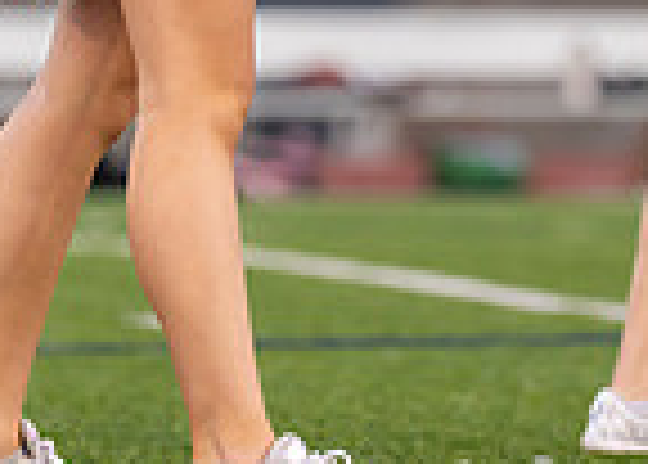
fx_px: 13146
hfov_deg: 2.8
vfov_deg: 2.0
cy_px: -292
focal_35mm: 714
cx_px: 203
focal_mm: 149
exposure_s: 1/2000
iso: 640
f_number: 2.8
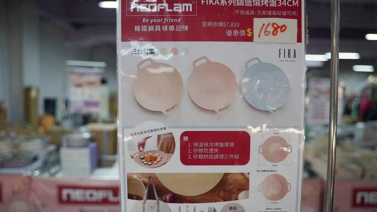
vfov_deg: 38.9
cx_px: 193
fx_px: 300
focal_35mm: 30
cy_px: 118
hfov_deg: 64.3
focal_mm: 28
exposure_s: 1/160
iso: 1600
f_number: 2.8
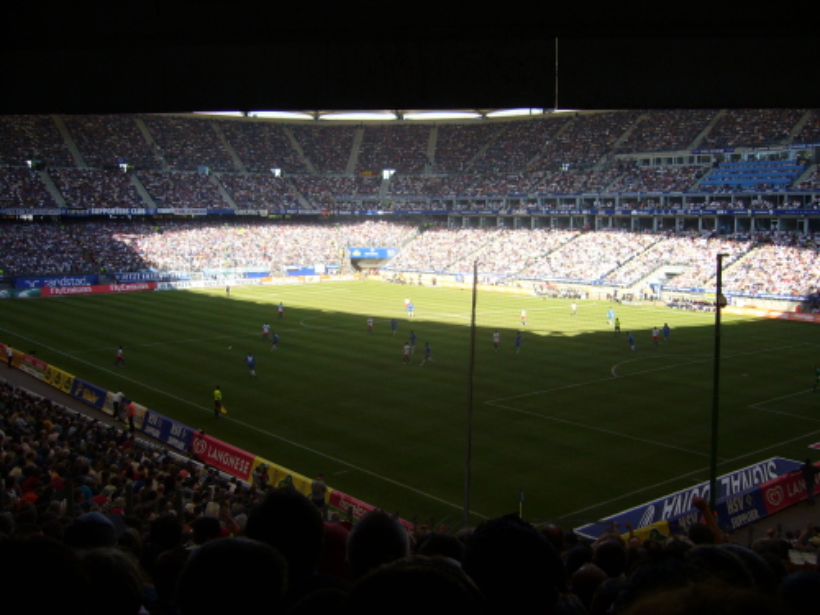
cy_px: 308
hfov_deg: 52.6
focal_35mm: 35
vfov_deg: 40.7
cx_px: 410
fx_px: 829
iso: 80
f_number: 2.8
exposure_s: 1/400
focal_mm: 5.8
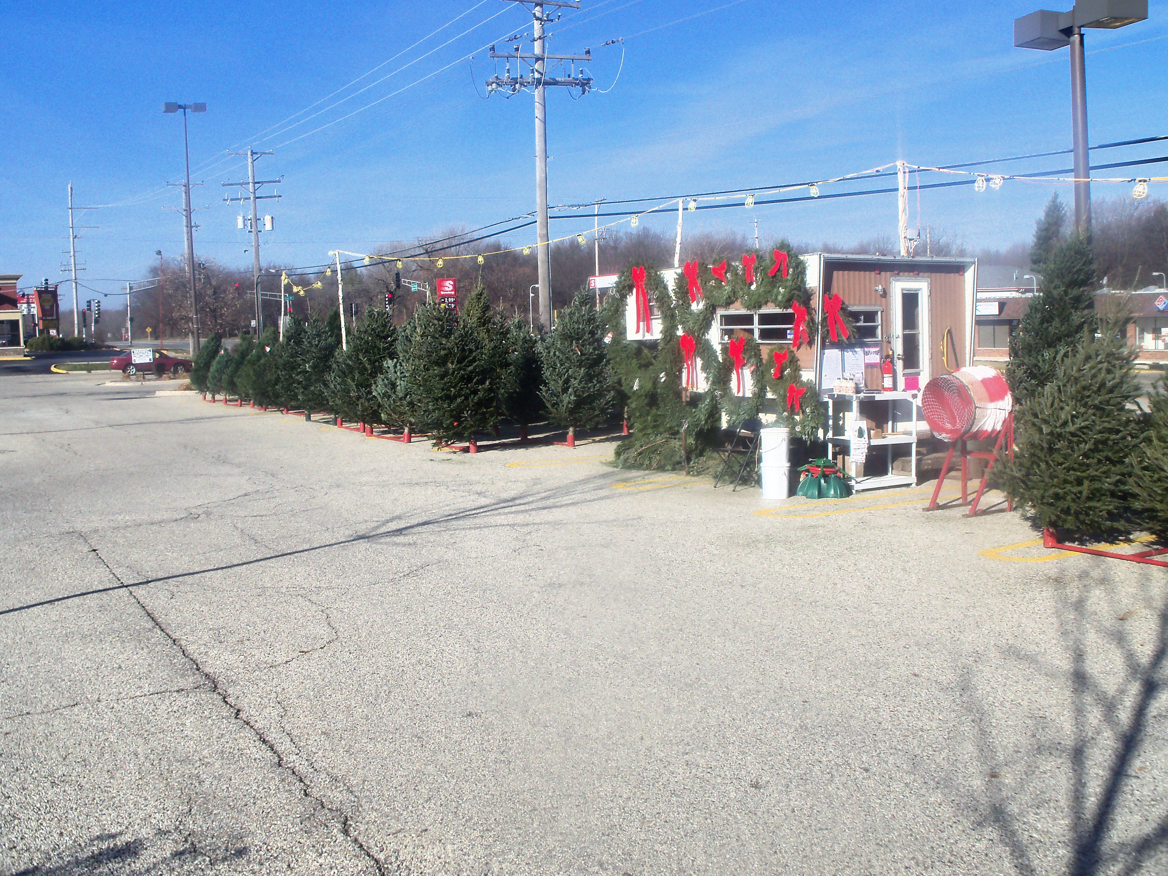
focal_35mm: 35
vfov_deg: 40.7
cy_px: 438
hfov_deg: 52.6
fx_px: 1181
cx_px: 584
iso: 80
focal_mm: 6.3
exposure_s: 1/500
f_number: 5.5
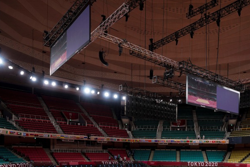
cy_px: 156
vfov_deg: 37.8
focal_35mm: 32
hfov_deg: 57.5
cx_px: 166
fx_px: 222
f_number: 2.8
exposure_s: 1/125
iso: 125
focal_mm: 16
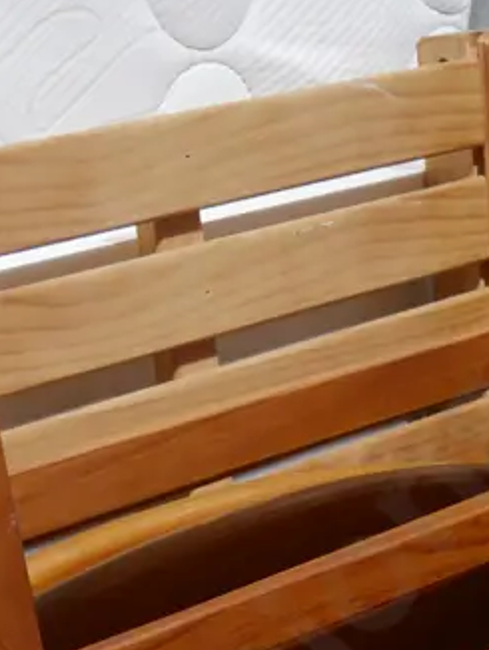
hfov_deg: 16.8
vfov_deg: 20.5
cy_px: 819
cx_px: 191
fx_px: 1655
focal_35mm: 88
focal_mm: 14
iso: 250
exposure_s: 1/60
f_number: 3.5
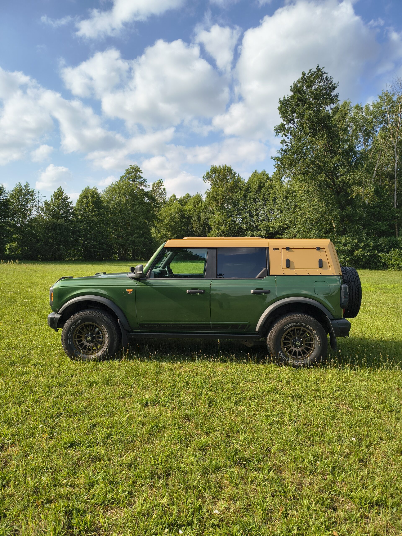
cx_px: 201
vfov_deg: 71.6
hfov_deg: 56.8
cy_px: 268
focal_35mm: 24
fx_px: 372
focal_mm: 5.56
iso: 100
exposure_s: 1/1632
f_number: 1.8
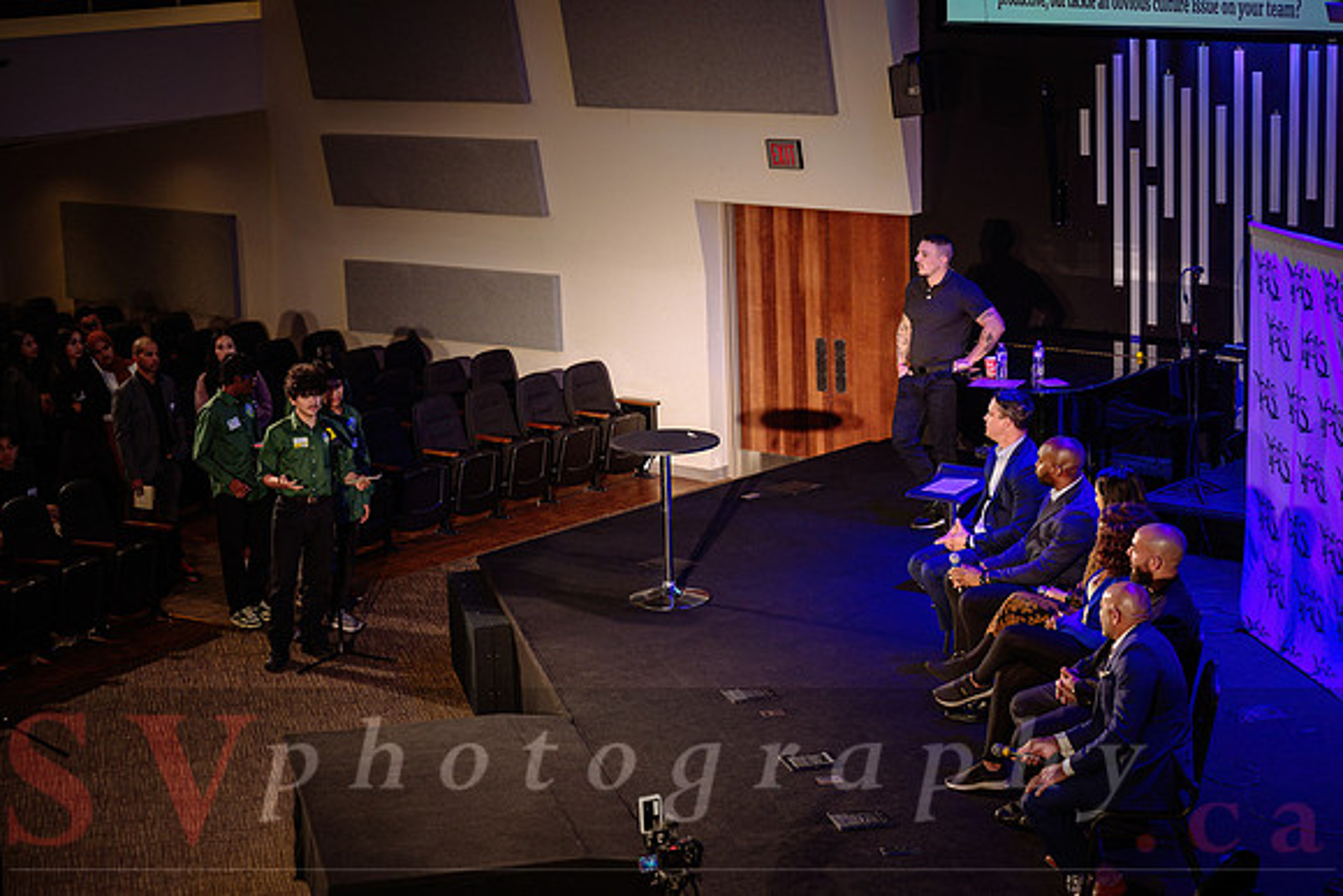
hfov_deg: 28.8
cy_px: 448
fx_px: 2612
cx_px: 672
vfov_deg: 19.5
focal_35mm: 70
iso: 1250
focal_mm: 70
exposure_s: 1/125
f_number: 3.5
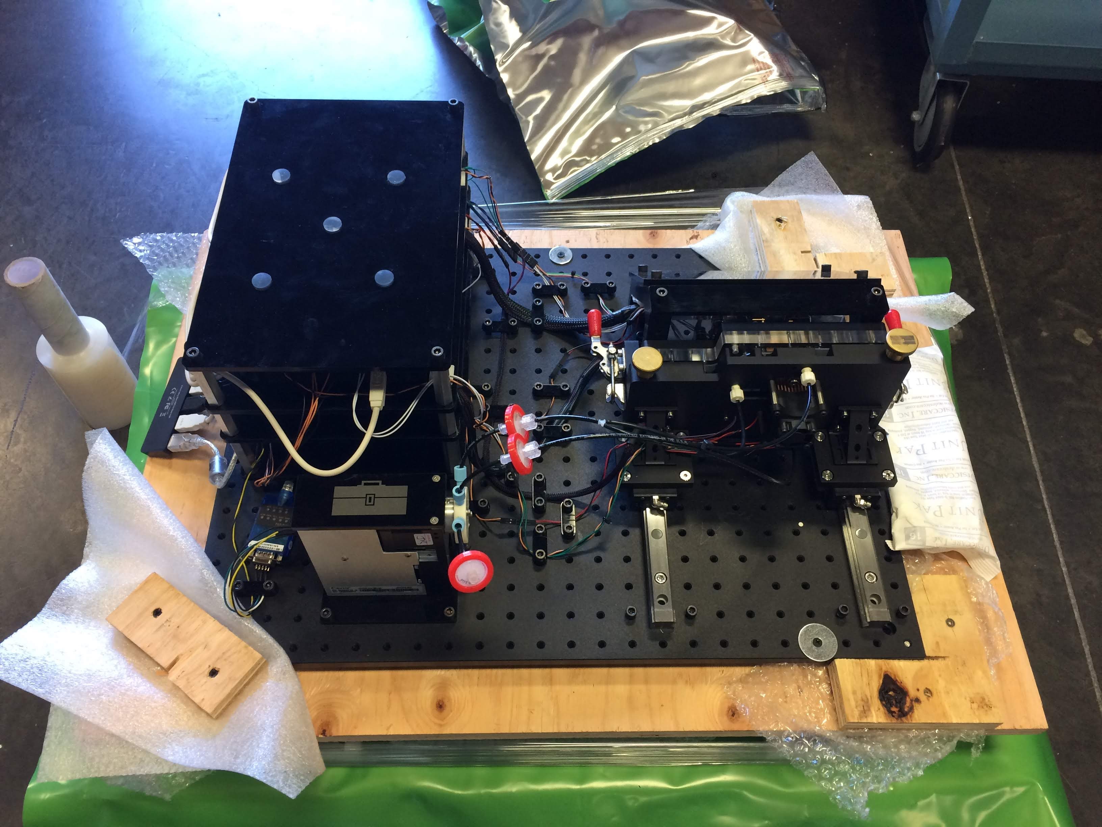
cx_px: 551
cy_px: 414
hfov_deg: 61.7
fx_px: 923
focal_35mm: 29
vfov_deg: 48.2
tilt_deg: -57.7
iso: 50
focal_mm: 4.15
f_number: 2.2
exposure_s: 1/30
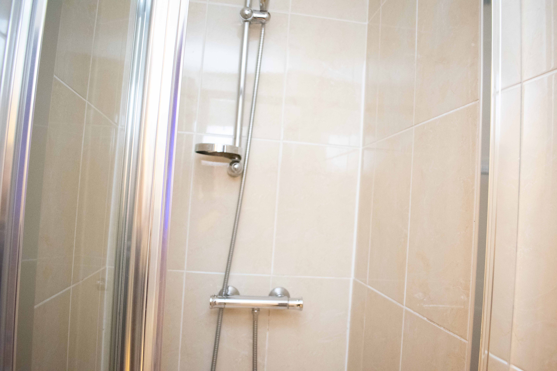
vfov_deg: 47.9
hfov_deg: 67.4
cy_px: 186
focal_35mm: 27
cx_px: 278
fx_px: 418
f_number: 3.5
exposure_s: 1/5
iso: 6400
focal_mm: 18
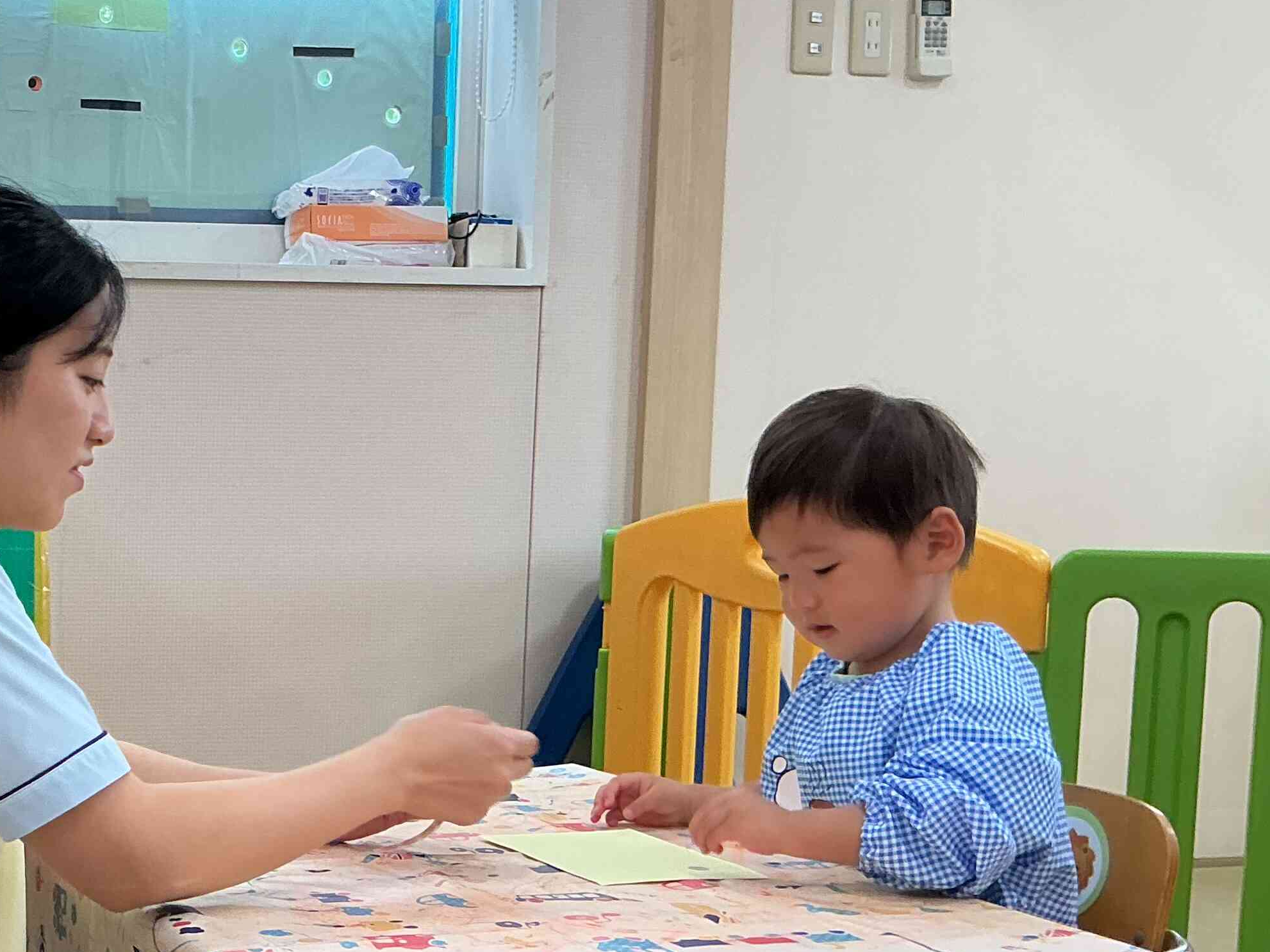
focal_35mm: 59
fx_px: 2164
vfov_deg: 24.5
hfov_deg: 30.3
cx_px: -19
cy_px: 709
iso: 50
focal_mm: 3
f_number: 1.8
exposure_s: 1/60
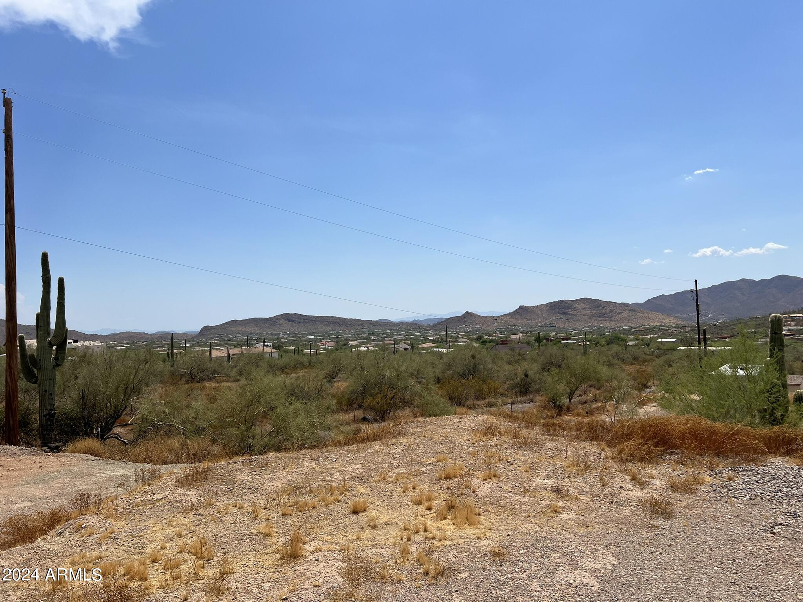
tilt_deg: +2.4
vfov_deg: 53.1
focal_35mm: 26
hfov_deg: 67.3
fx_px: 603
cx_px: 402
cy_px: 301
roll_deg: +2.2
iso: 50
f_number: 1.5
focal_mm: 5.7
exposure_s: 1/8696
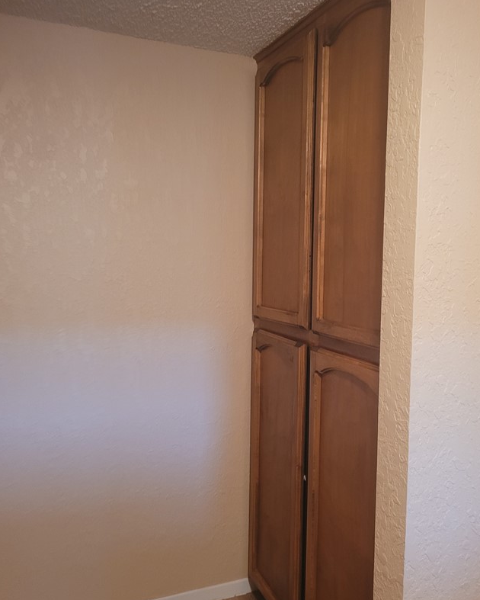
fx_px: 586
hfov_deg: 44.4
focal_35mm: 33
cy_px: 297
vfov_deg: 54.2
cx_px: 276
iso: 250
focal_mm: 5.4
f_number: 1.8
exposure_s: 1/40
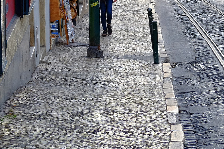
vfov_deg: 7.0
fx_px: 1206
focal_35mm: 194
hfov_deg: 10.6
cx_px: 136
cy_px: -19
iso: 400
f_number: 6.4
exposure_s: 1/100
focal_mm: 55
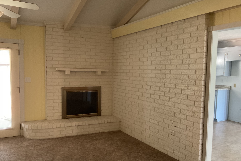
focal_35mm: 31
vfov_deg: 42.3
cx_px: 118
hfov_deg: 60.3
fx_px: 207
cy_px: 89
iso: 250
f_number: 1.8
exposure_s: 1/33
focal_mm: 3
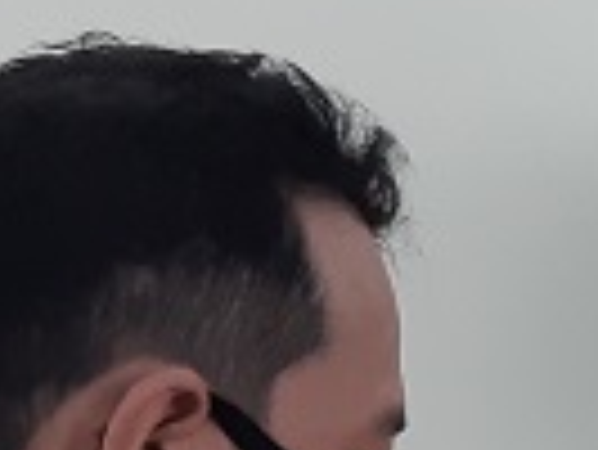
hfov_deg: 14.2
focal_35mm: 117
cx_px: 1187
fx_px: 2023
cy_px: 806
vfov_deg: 11.7
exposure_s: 1/50
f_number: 1.7
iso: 125
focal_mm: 3.93
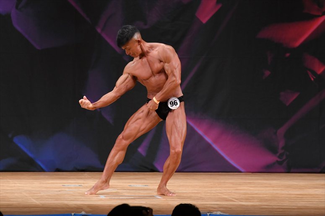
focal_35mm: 300
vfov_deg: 4.6
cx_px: 162
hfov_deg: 6.9
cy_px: 108
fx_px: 2707
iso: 3200
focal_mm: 200
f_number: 5.6
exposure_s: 1/400
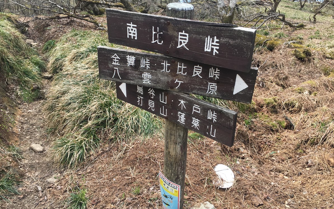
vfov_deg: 40.6
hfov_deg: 61.2
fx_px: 282
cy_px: 106
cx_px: 168
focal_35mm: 31
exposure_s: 1/458
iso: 25
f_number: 2.2
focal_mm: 4.15
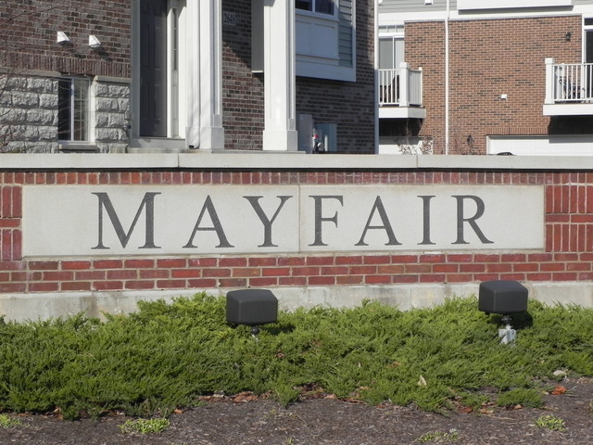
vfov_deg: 14.1
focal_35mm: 105
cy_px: 222
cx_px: 296
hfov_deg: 18.7
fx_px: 1799
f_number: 8
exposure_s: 1/405
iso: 160
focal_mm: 18.8
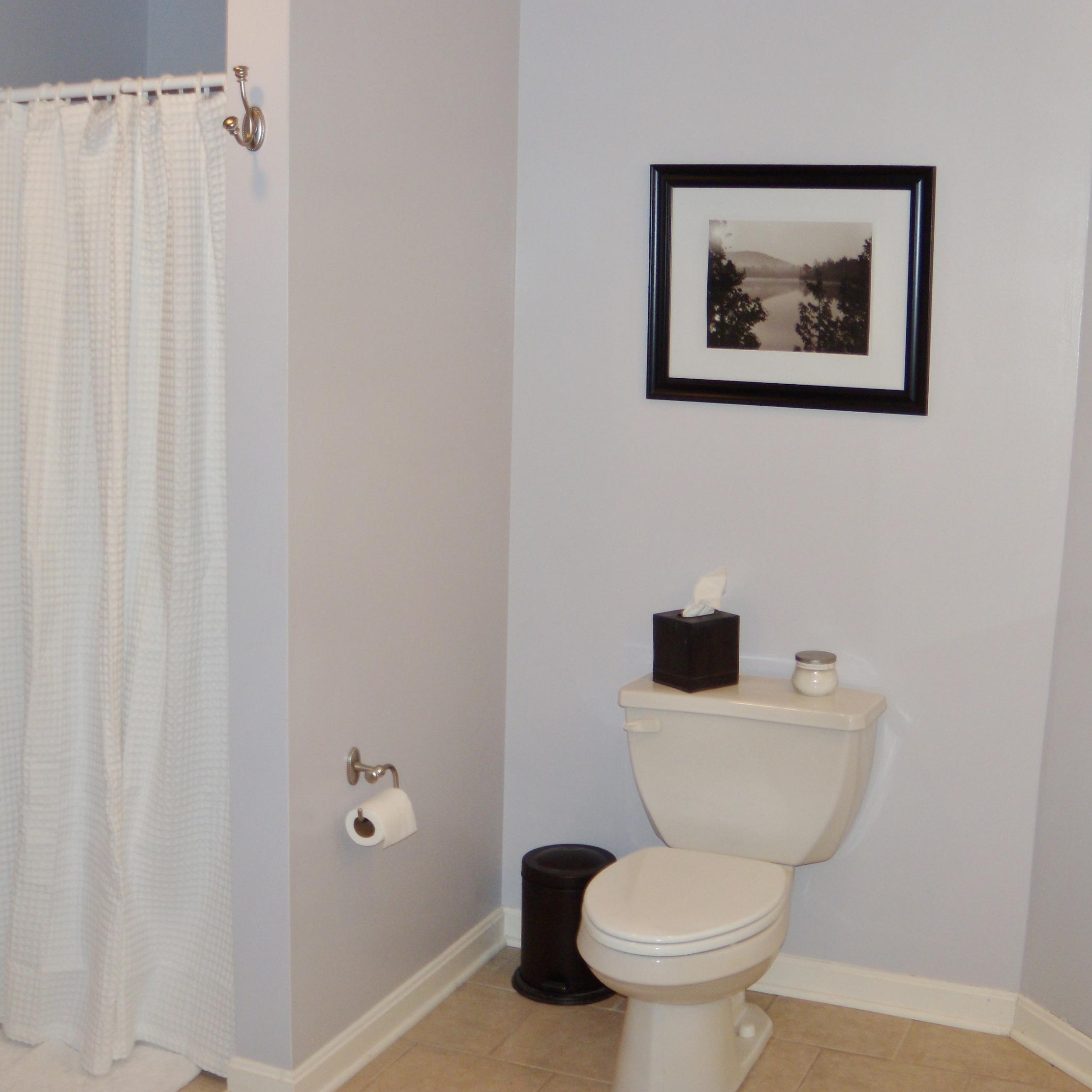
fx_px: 1535
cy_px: 546
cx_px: 526
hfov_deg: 39.2
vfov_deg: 39.2
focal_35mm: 43
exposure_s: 1/40
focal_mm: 6.4
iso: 80
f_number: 3.6
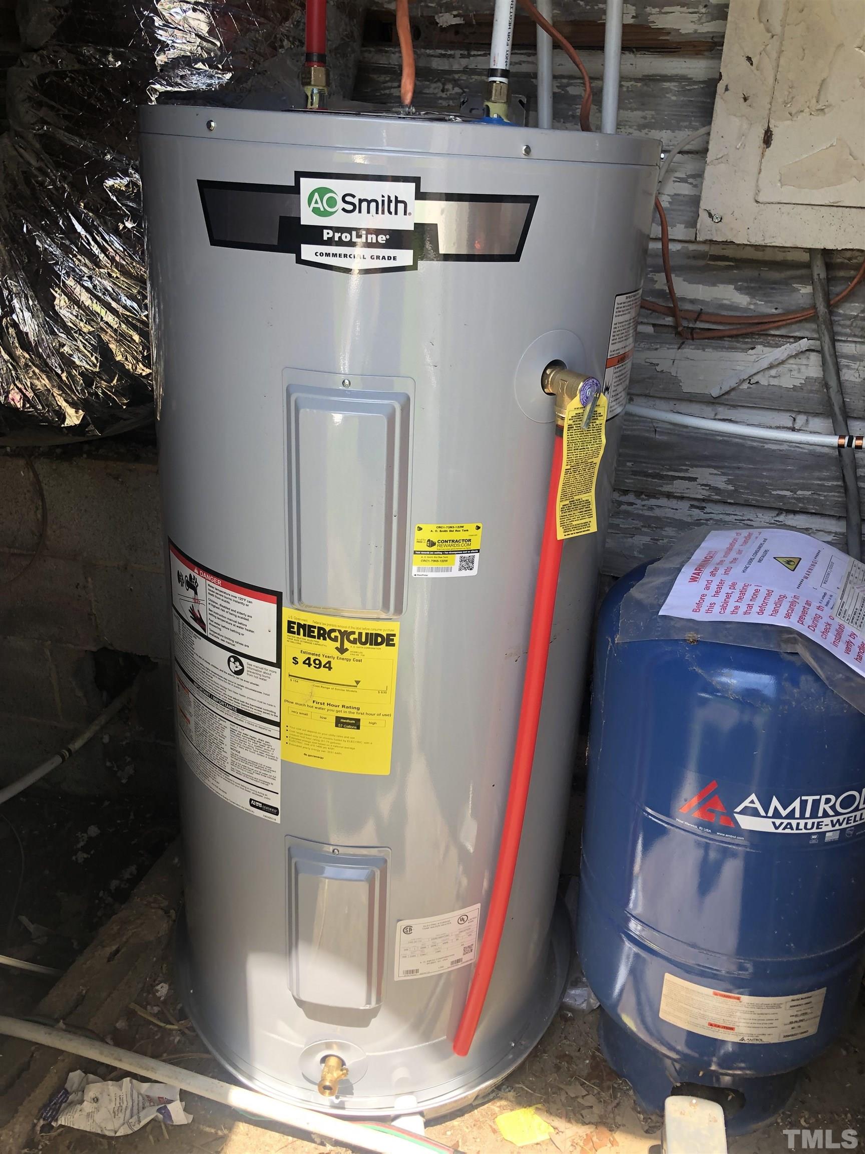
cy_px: 577
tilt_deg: -23.0
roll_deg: -1.0
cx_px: 432
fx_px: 933
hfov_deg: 49.7
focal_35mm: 28
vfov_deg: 63.4
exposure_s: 1/254
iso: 20
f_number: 1.8
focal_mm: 3.99
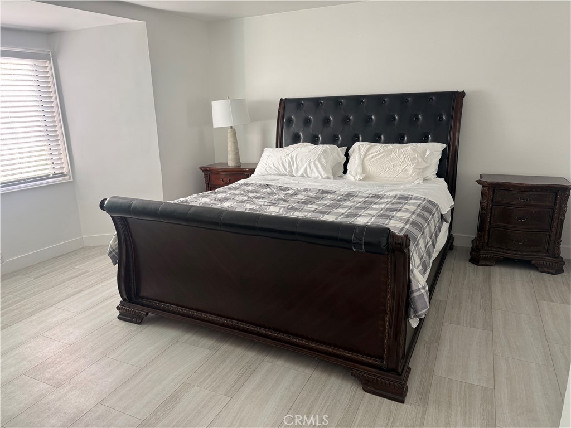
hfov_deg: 71.6
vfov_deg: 56.8
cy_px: 214
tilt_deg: -13.8
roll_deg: +1.5
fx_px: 396
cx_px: 286
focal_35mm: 24
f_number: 1.78
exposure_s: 1/121
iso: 125
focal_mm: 6.76
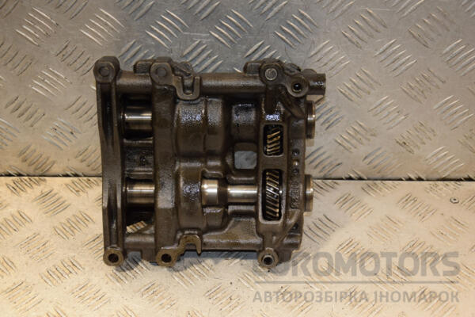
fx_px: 831
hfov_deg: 31.9
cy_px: 158
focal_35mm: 63
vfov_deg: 21.6
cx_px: 238
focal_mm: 42
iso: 800
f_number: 5
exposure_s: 1/200
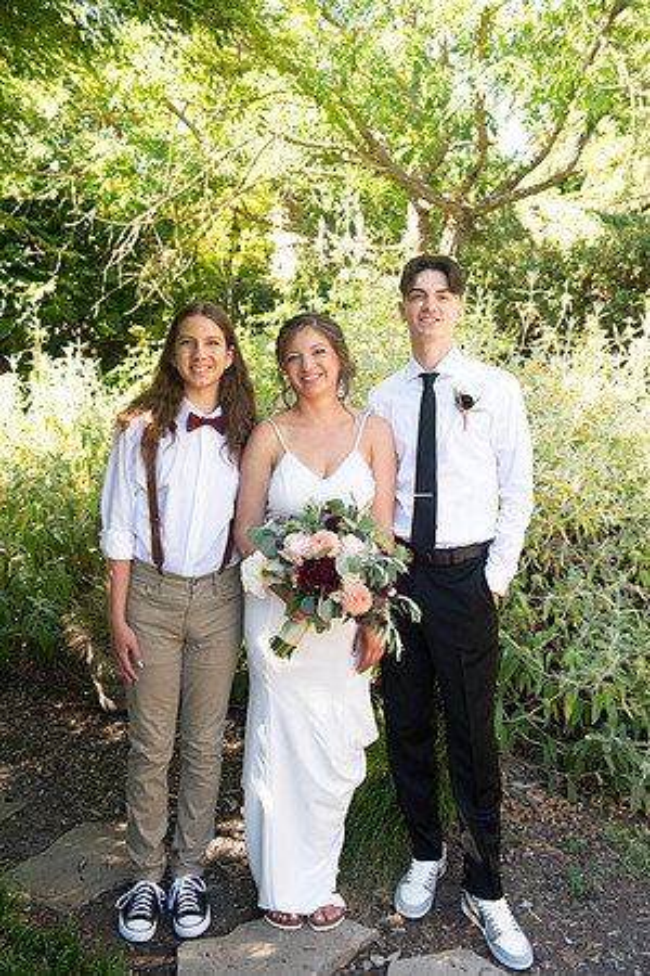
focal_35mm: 36
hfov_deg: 36.9
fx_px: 975
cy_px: 488
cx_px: 325
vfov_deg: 53.1
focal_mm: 36
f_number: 4.5
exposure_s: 1/320
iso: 640
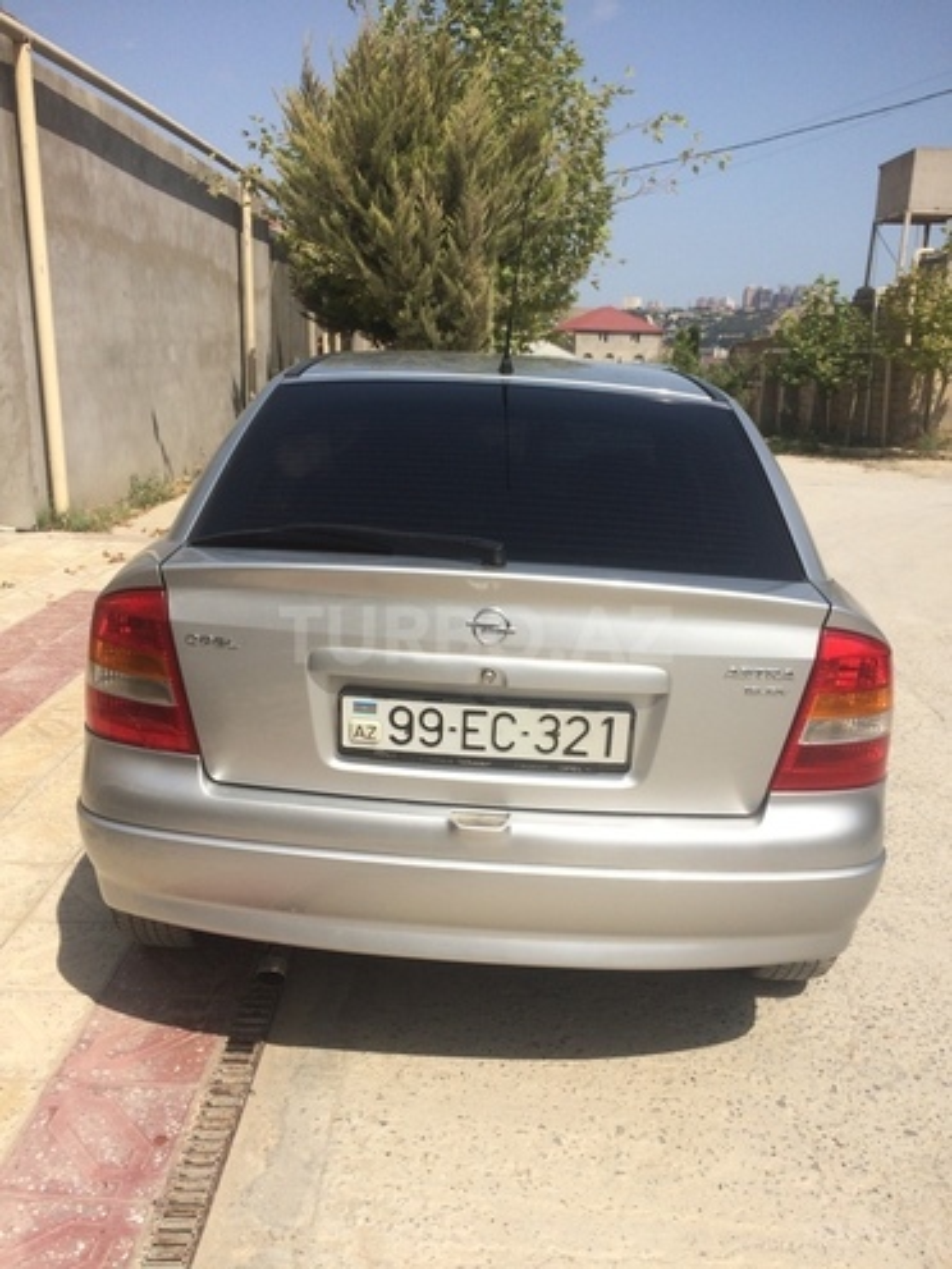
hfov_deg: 48.2
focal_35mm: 29
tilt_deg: -20.3
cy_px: 634
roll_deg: -0.1
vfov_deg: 61.7
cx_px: 476
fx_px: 1063
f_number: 2.2
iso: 32
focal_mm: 4.15
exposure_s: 1/3425
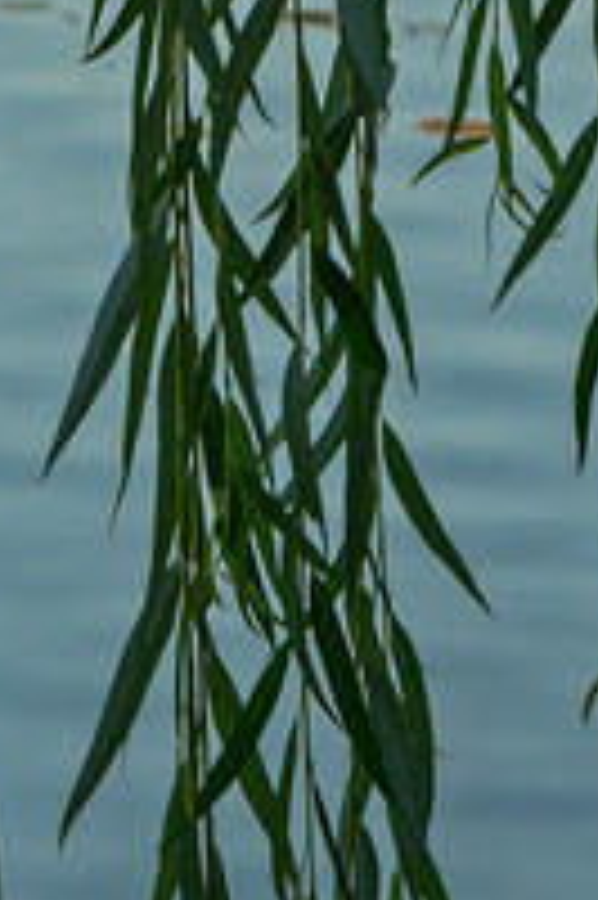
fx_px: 13452
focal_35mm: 539
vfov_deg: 3.8
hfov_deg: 2.5
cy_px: 234
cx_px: -360
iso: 200
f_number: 9
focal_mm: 80
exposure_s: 1/50
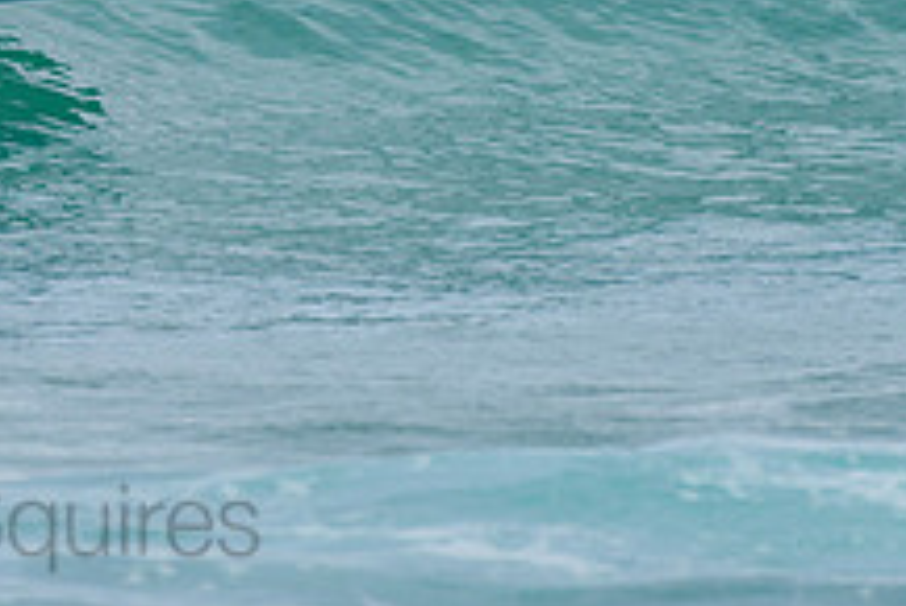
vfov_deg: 0.8
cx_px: -37
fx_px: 41274
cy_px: -258
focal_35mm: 1639
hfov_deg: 1.3
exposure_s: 1/2000
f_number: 5.6
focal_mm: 500
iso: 180
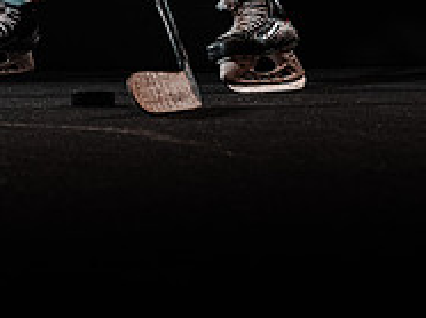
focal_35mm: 106
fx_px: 1303
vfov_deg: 13.2
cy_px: -155
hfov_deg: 18.0
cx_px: -18
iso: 100
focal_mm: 24
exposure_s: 1/160
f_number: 3.5
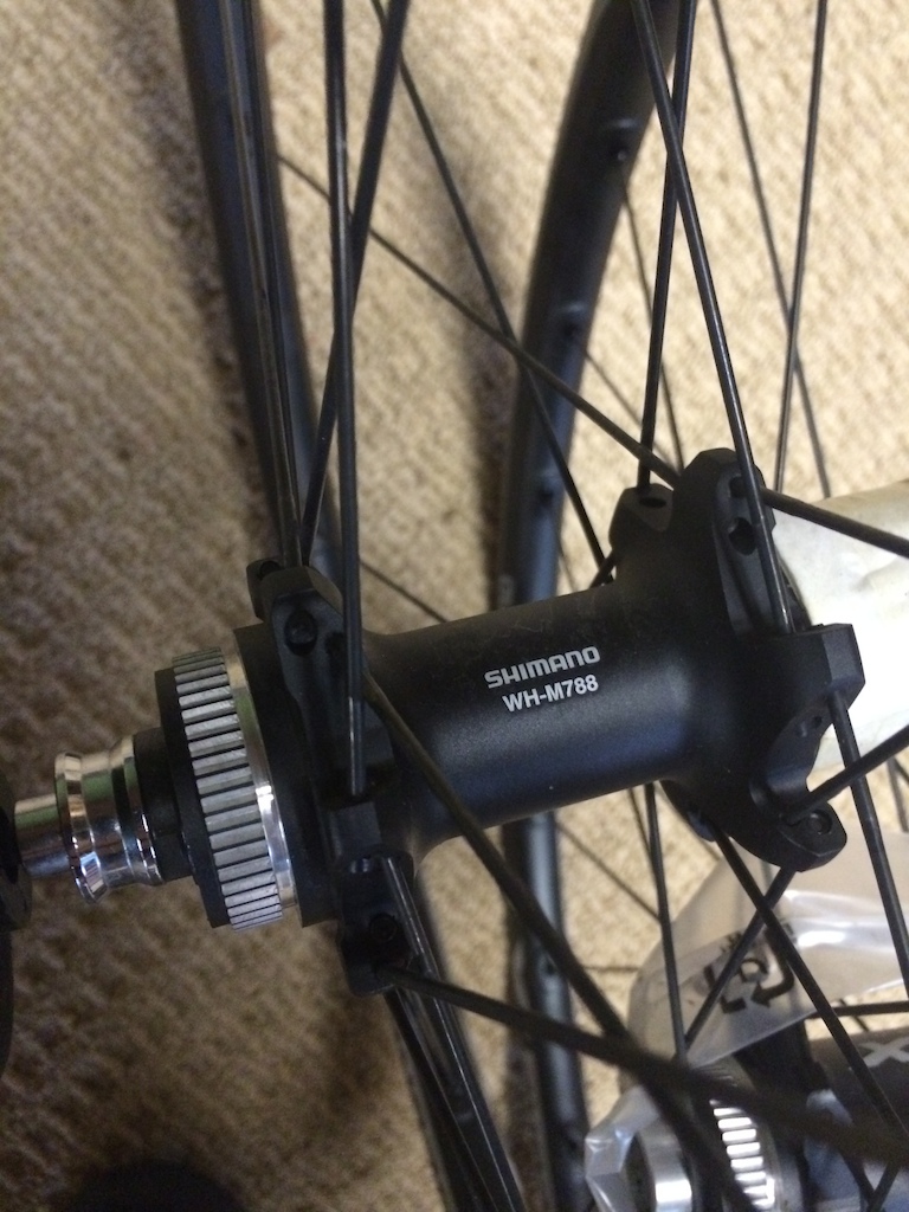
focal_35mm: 29
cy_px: 606
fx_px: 1015
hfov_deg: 48.2
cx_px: 454
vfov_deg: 61.7
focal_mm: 4.15
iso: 400
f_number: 2.2
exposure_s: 1/15
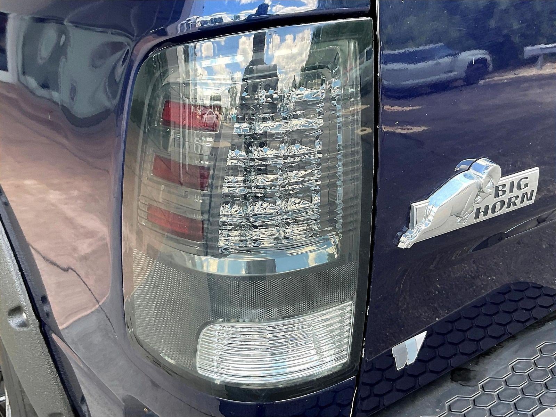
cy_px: 208
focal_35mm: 29
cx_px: 278
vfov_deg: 48.2
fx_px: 466
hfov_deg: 61.7
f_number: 1.8
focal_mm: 3
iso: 32
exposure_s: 1/122
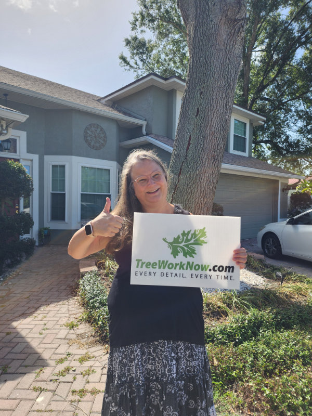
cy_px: 208
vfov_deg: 73.9
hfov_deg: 58.9
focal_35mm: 23
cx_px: 156
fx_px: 276
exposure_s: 1/359
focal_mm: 6.4
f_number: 1.8
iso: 12
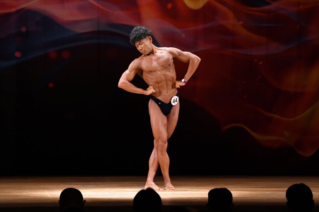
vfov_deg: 6.1
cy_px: 106
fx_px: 1993
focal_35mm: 225
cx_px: 160
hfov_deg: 9.2
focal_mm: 150
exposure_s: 1/400
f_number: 5.6
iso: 4000
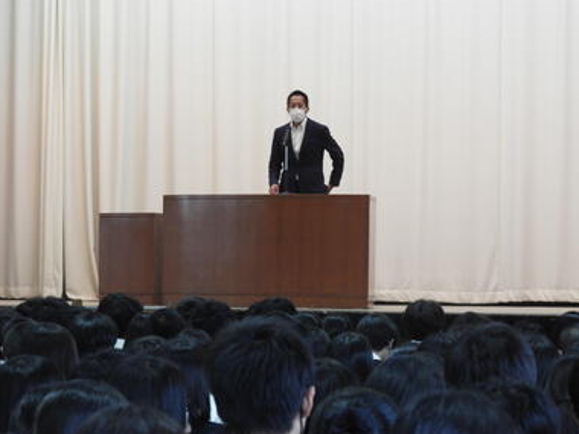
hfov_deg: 11.0
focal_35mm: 179
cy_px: 218
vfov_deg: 8.3
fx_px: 2994
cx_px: 288
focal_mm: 30.5
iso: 400
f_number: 5.2
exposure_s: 1/30
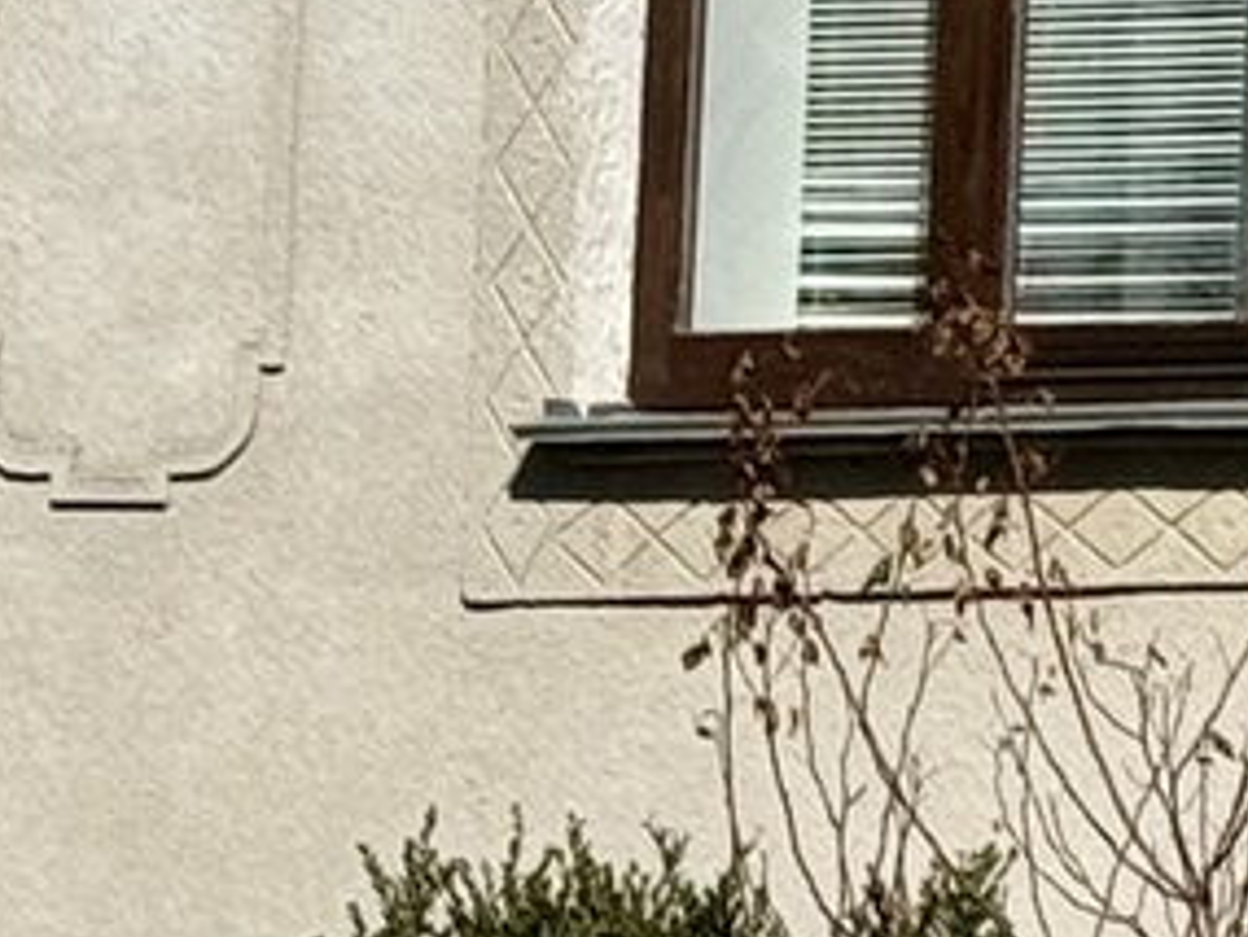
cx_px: 2916
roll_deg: -0.6
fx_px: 12443
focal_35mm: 345
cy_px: -517
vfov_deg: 4.3
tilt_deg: +7.8
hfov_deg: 5.6
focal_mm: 6.76
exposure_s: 1/9009
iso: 64
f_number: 1.78
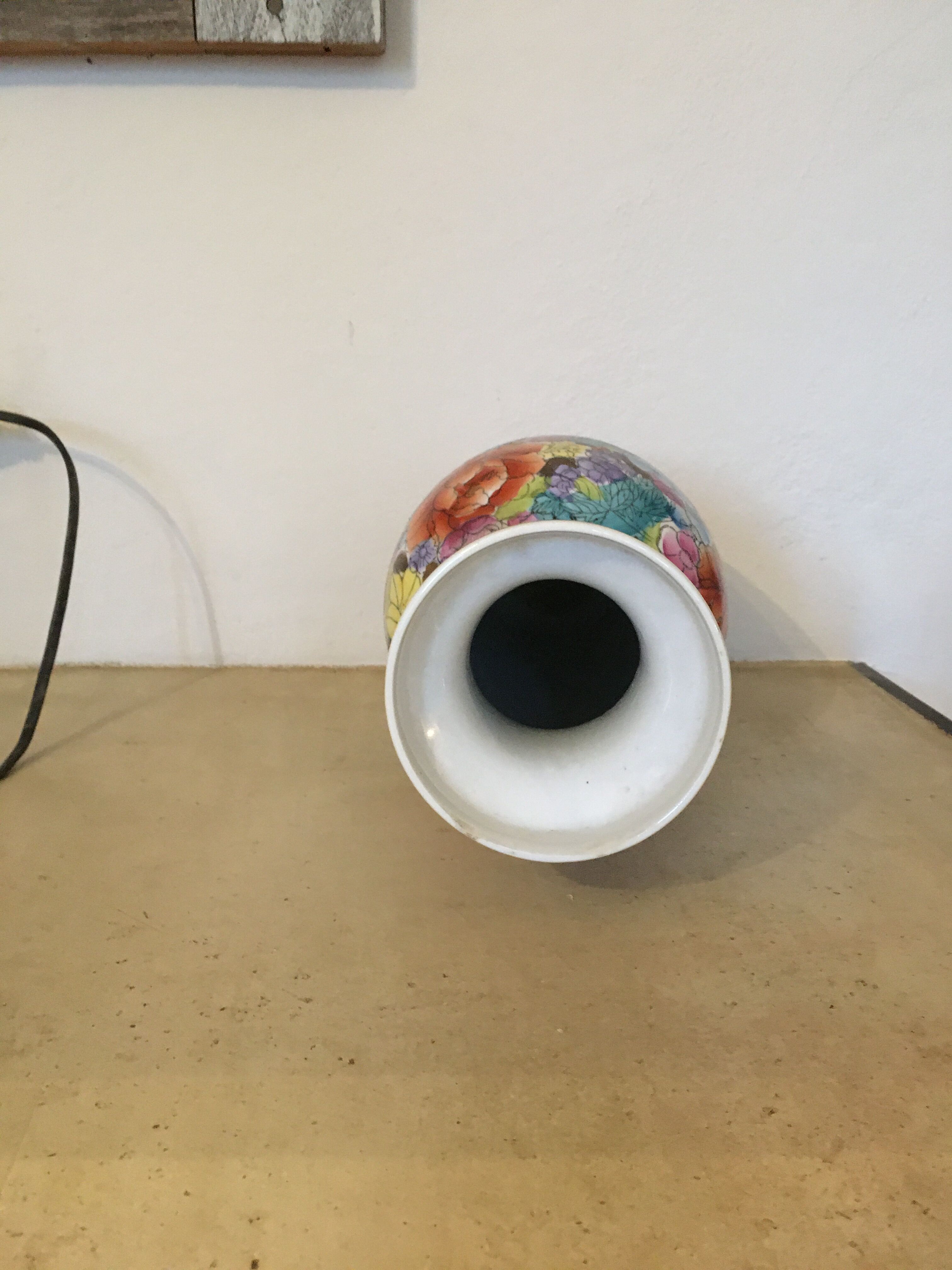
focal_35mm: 29
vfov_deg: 61.7
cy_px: 635
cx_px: 476
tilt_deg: -14.0
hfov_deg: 48.2
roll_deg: +2.1
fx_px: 1063
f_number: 2.2
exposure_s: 1/17
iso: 500
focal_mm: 4.15
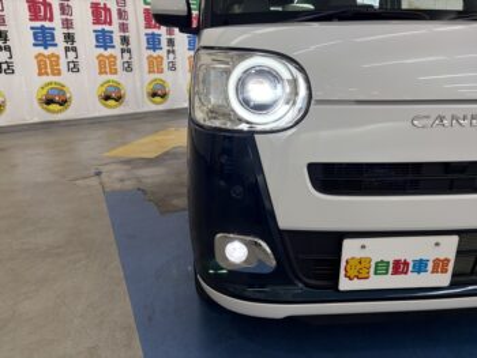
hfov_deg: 67.3
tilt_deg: -16.8
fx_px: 359
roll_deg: +1.7
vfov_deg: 53.1
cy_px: 179
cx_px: 238
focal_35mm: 26
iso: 100
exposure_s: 1/100
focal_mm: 5.96
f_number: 1.6
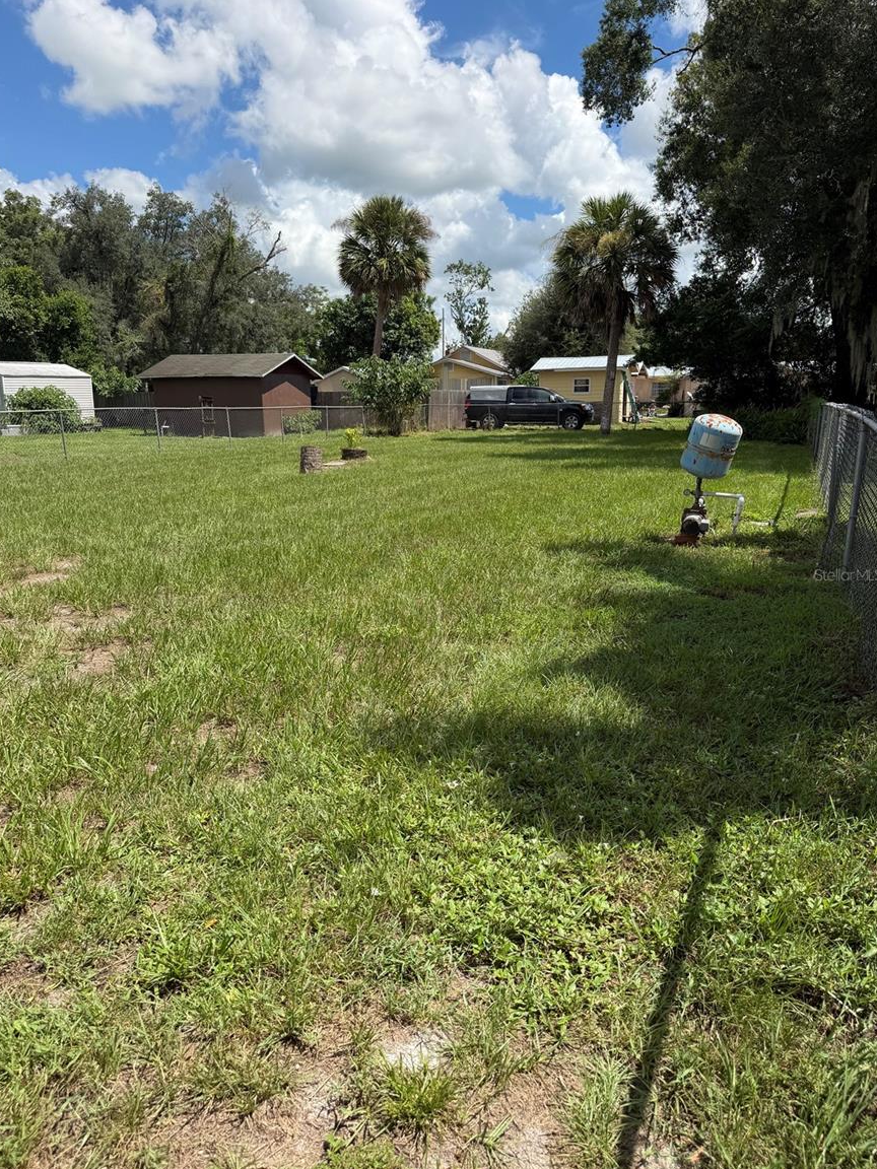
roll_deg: -0.1
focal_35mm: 25
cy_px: 574
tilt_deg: -10.5
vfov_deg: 69.4
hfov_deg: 54.9
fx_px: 845
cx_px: 429
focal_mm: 6.76
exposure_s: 1/4167
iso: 80
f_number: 1.78
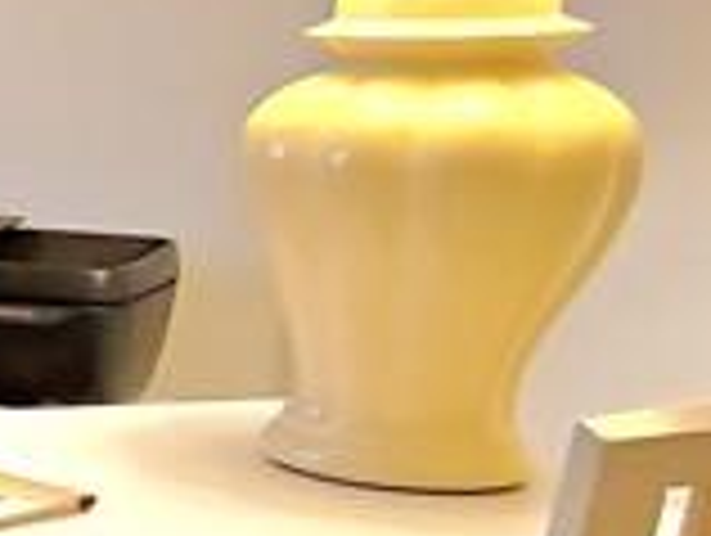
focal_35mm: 84
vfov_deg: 17.6
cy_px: 300
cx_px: -1120
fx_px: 1728
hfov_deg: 13.7
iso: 500
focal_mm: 1.8
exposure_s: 1/40
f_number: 2.2
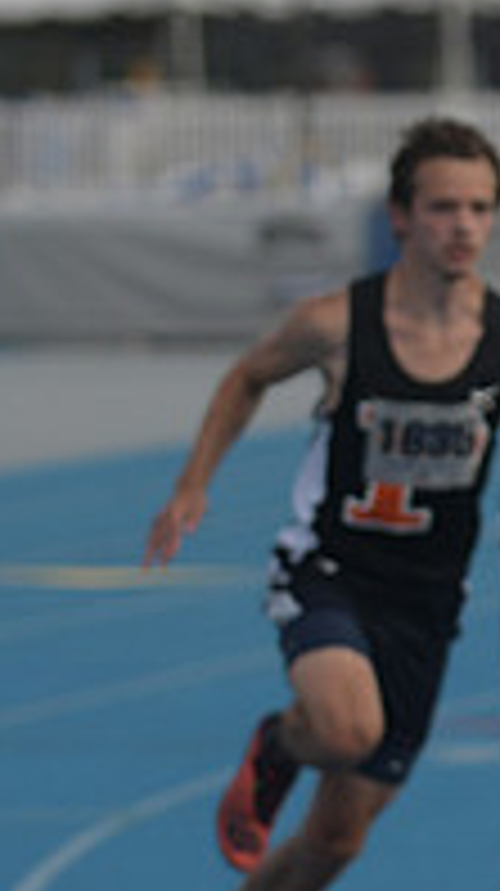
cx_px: 1221
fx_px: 12619
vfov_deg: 4.0
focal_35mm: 534
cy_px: 520
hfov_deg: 2.3
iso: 320
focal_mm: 116
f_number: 3.2
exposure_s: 1/2500
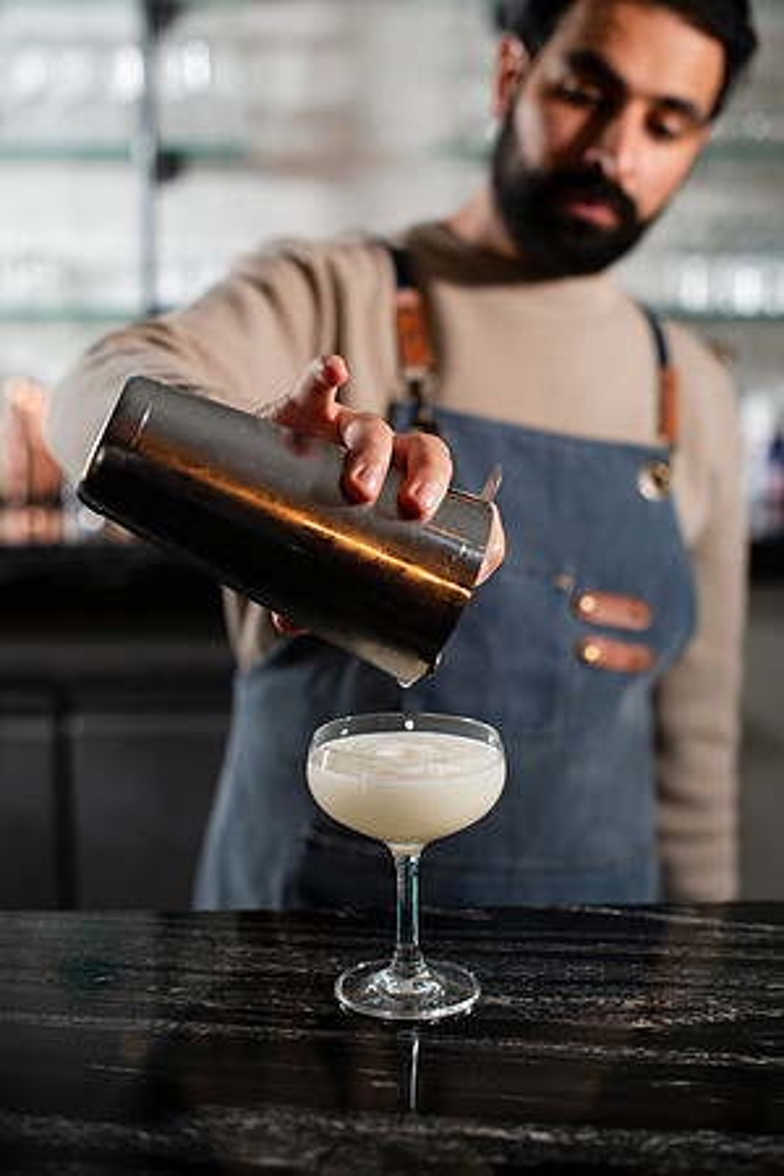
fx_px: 1633
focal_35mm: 50
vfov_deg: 39.6
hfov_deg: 27.0
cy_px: 588
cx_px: 392
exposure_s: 1/200
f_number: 2.8
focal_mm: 50
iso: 250
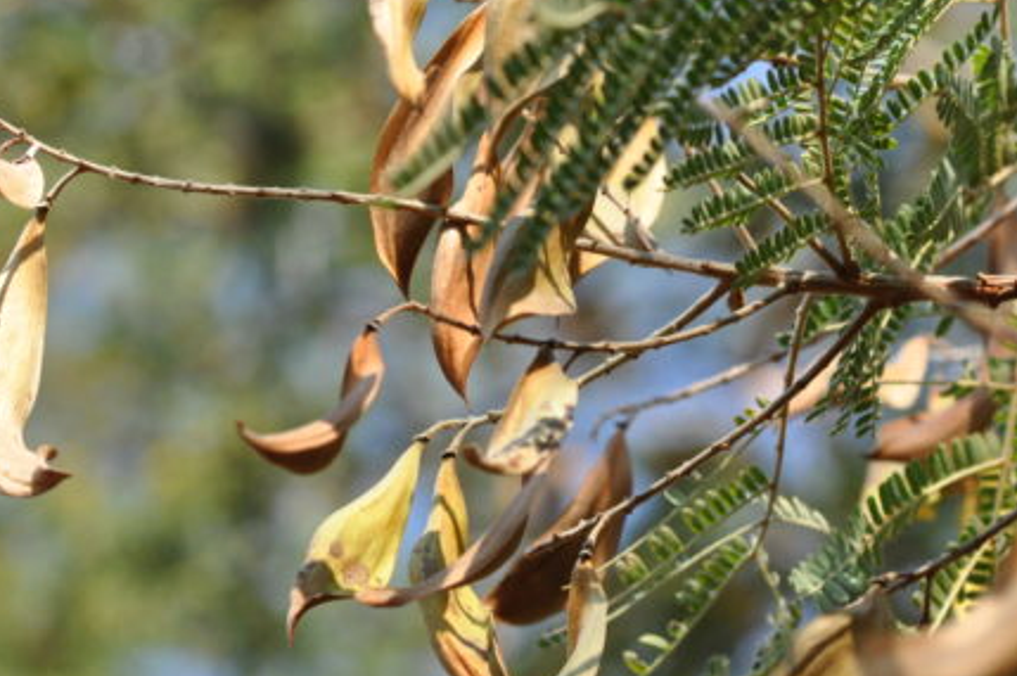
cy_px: 350
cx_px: 353
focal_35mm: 224
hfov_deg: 9.2
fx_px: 6313
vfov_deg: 6.1
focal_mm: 105
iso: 800
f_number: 8
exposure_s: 1/800
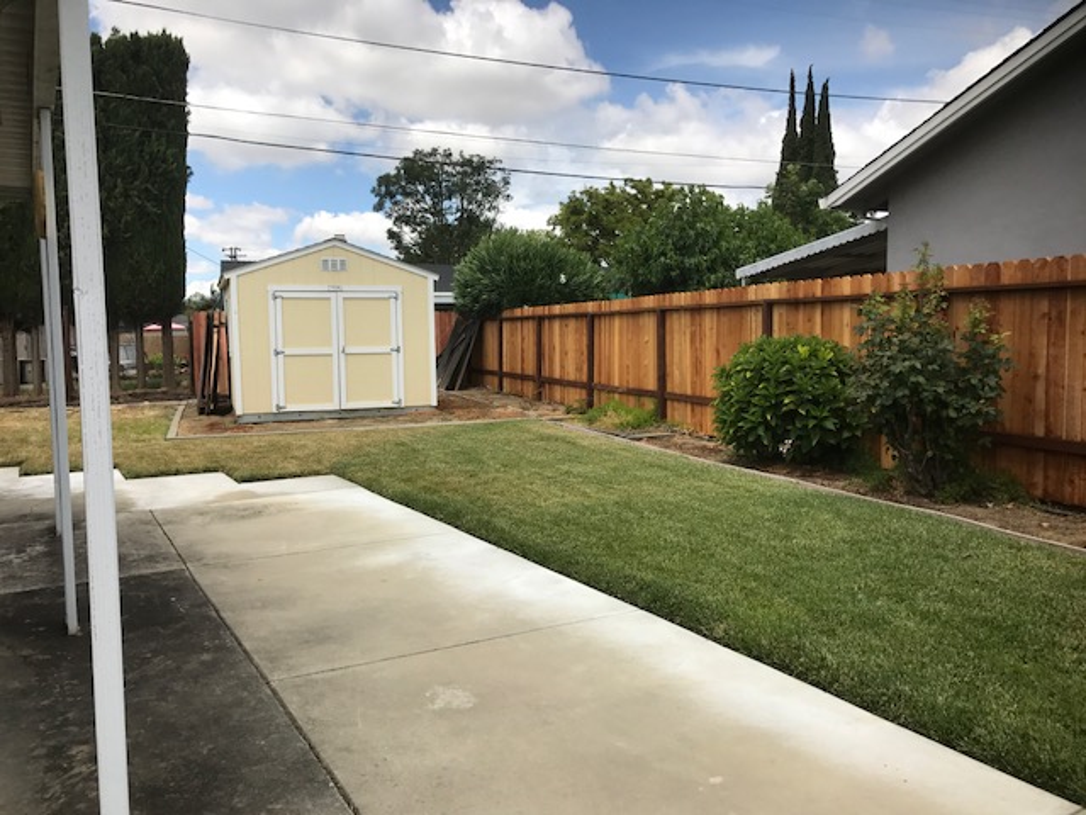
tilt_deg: -5.6
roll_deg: +1.2
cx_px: 543
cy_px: 408
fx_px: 878
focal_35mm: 28
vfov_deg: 49.7
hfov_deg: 63.4
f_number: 1.8
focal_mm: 3.99
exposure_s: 1/2227
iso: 20
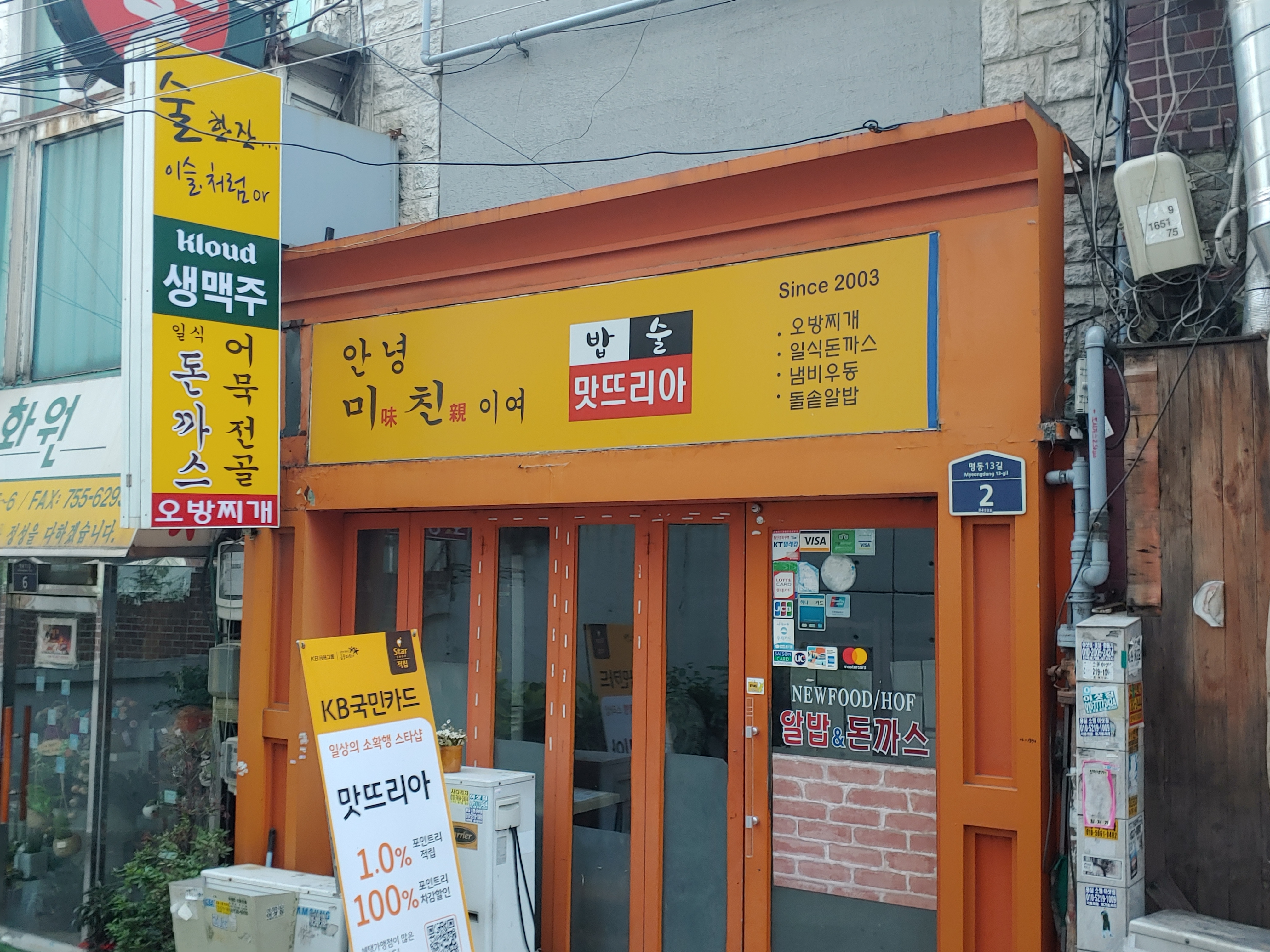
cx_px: 635
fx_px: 1174
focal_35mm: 32
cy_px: 476
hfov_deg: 56.8
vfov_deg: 44.2
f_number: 1.5
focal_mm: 4.23
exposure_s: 1/24
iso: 250
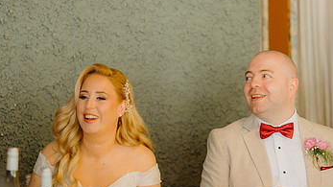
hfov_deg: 13.0
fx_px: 1457
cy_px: 109
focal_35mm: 165
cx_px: 238
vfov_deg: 7.4
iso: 800
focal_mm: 85
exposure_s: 1/200
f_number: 2
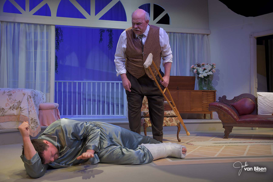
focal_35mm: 38
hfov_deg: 50.7
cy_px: 91
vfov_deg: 35.1
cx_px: 136
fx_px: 288
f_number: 5.6
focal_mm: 38
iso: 320
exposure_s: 1/160
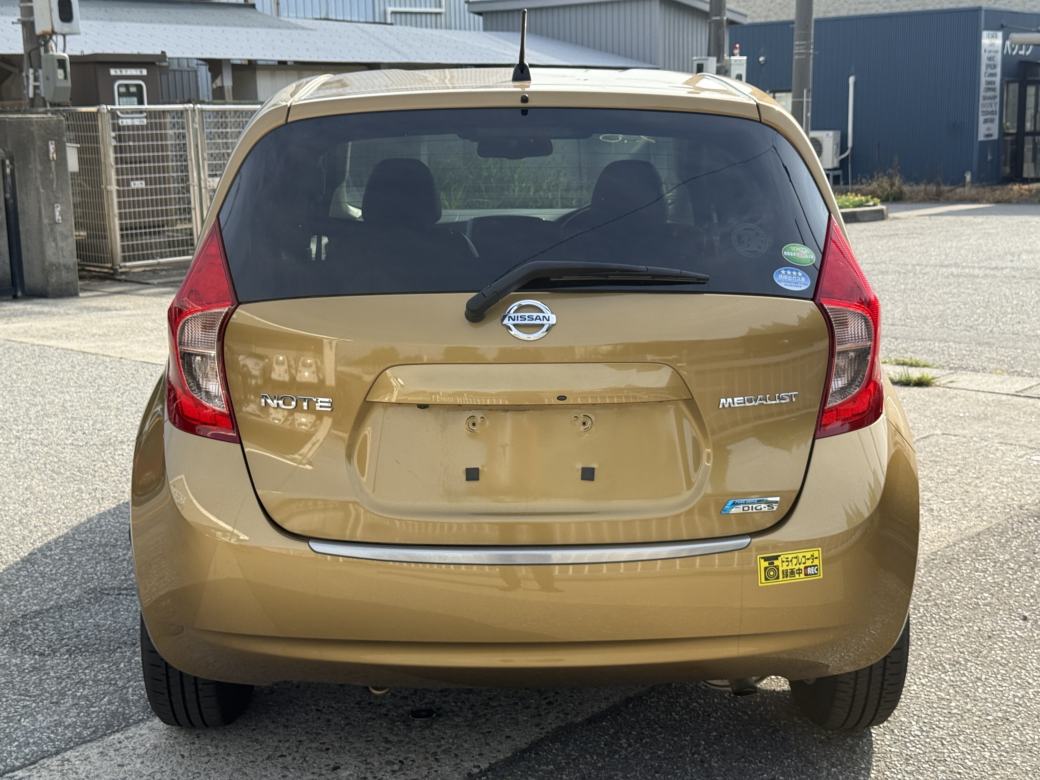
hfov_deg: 39.7
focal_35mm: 48
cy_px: 390
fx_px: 1442
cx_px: 520
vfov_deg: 30.3
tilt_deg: -10.0
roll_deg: +1.5
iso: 100
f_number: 1.78
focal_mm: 6.76
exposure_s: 1/2273
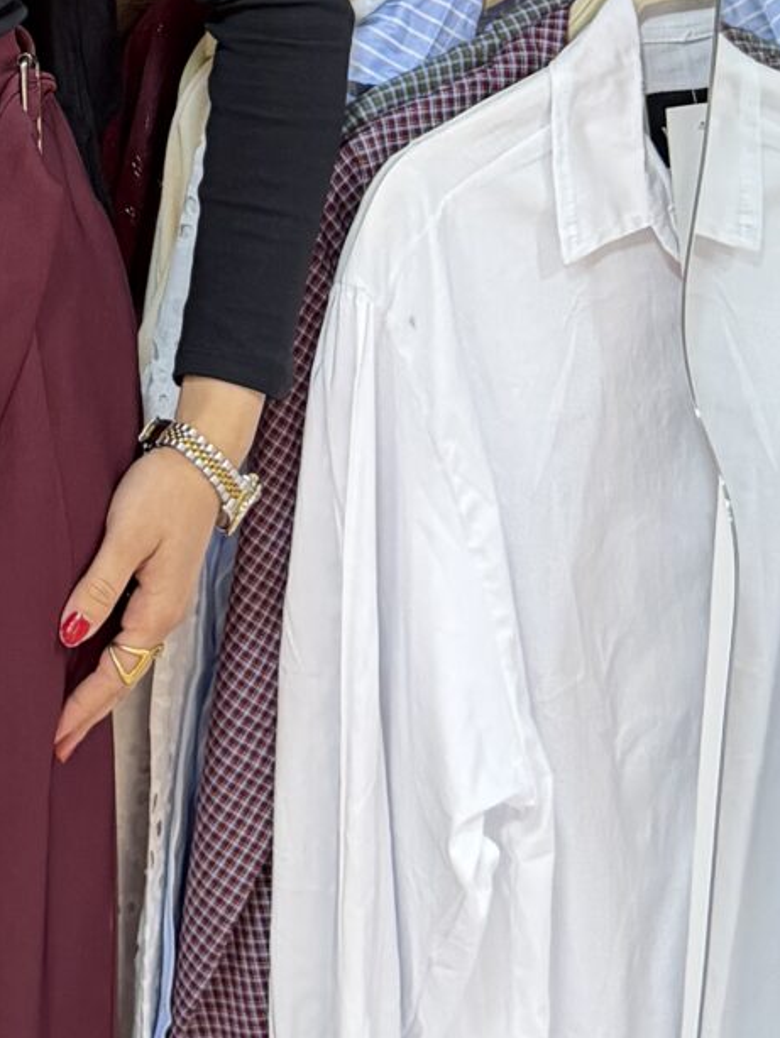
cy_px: -96
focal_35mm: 100
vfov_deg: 18.9
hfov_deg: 14.1
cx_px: -276
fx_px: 3002
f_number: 1.78
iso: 400
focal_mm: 6.76
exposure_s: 1/60
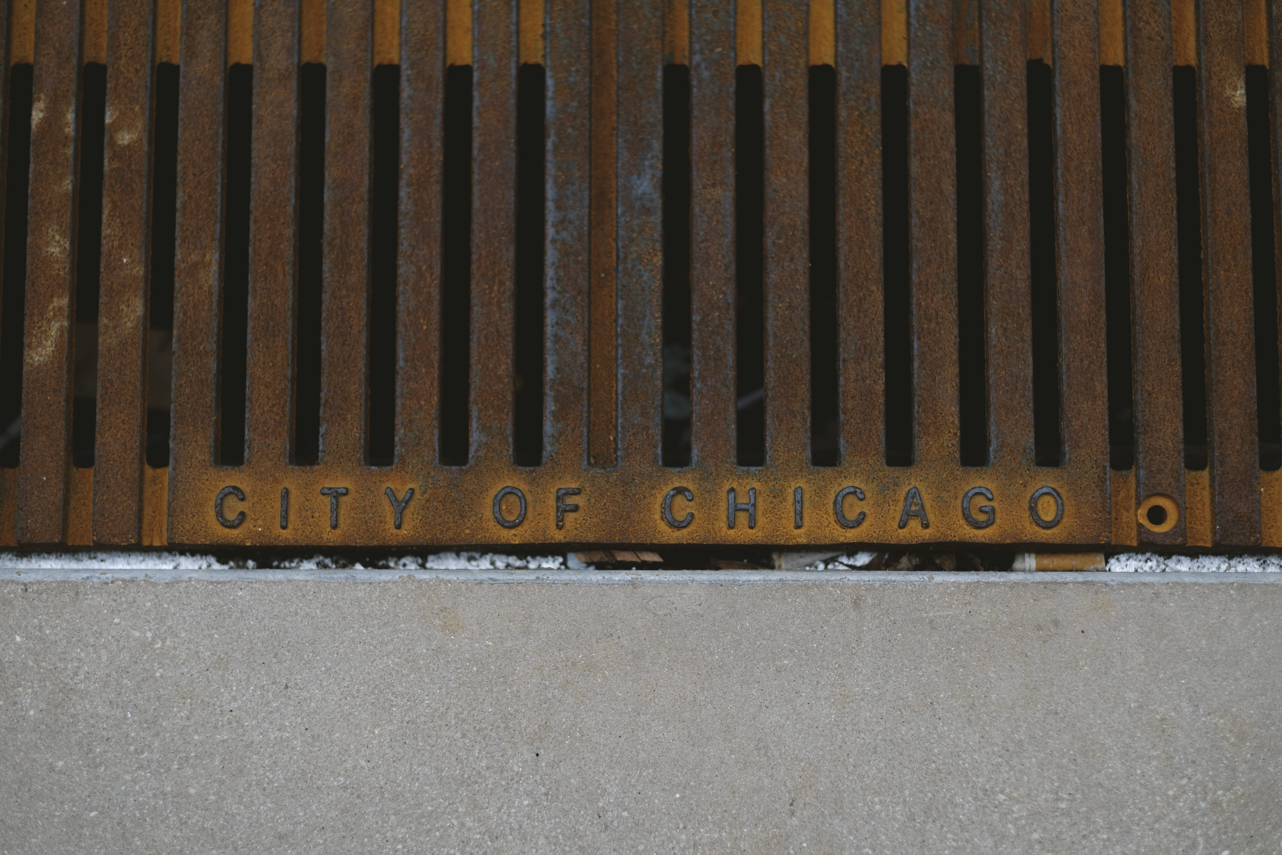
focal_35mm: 84
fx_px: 2991
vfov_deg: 16.3
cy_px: 428
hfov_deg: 24.2
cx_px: 641
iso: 100
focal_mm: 56
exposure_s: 1/320
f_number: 1.8
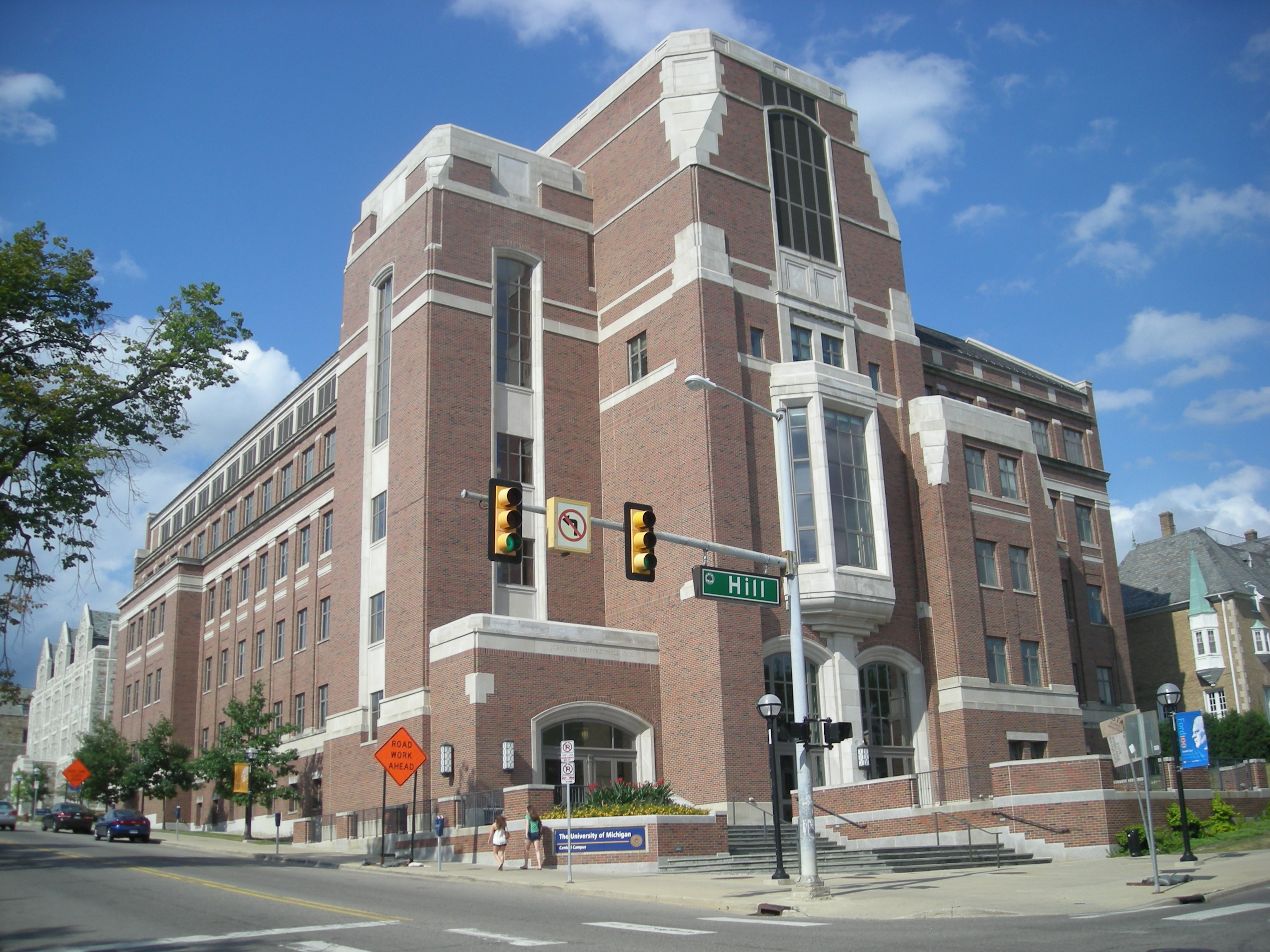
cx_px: 635
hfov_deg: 52.6
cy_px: 476
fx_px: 1284
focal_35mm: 35
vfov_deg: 40.7
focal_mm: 5.7
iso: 50
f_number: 5.7
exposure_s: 1/251
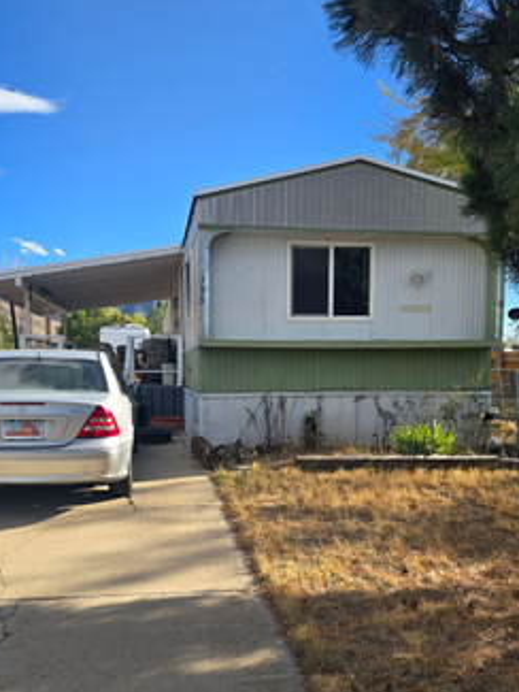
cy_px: 436
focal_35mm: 34
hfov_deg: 41.7
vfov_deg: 53.3
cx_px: 228
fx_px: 679
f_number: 1.7
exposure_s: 1/399
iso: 12
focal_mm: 6.3
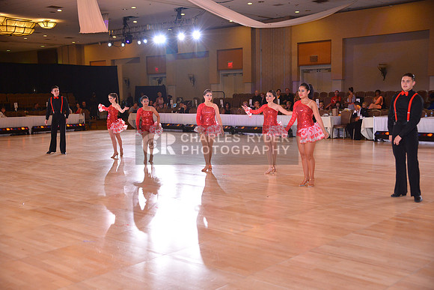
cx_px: 217
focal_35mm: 45
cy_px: 145
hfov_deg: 43.6
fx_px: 543
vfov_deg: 29.9
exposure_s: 1/250
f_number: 5
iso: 2000
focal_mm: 45
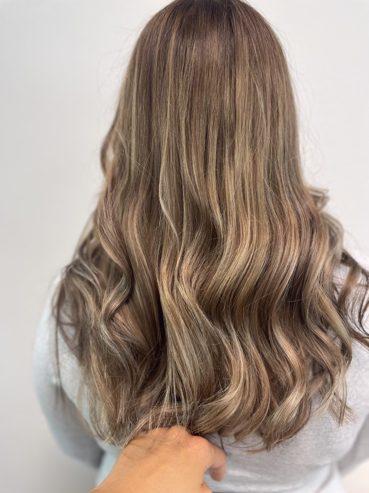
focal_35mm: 26
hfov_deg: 53.1
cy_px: 246
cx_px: 184
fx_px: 370
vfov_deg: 67.3
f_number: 1.6
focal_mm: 4.2
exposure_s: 1/50
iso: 80
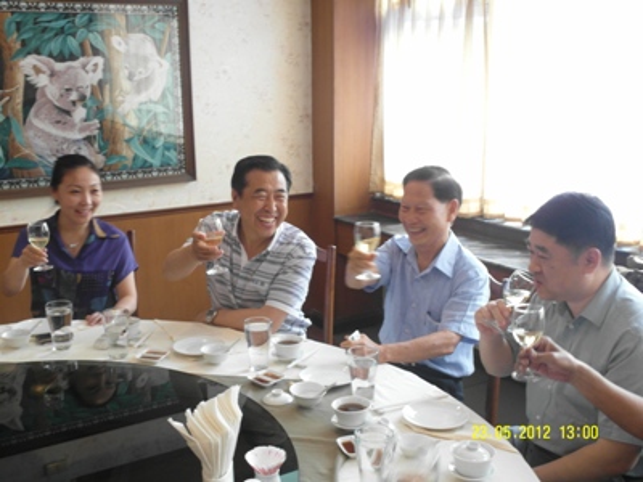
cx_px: 322
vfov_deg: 34.3
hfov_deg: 44.8
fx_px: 780
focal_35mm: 42
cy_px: 241
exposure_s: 1/20
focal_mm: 9.1
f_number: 4.4
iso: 240
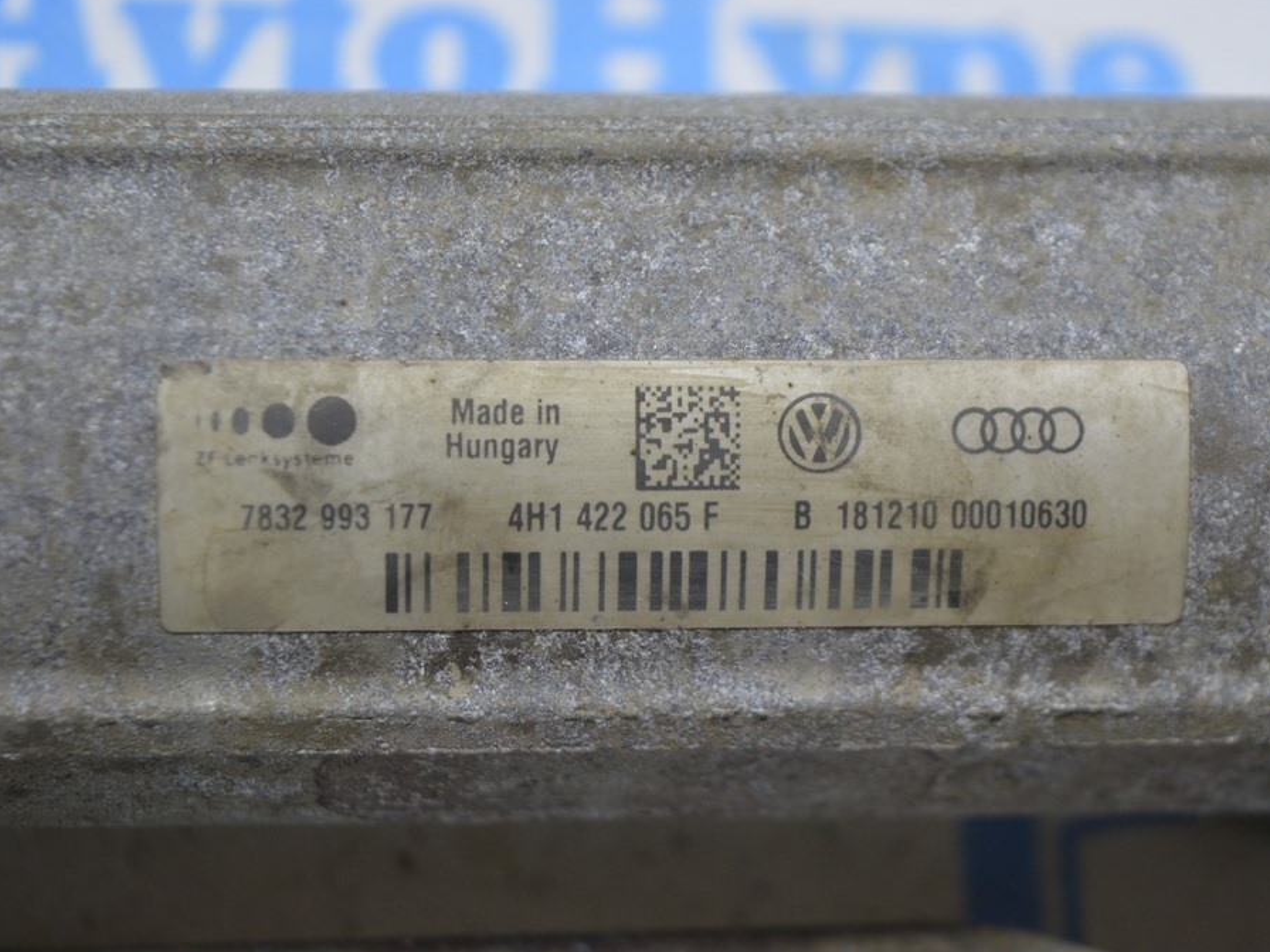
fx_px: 3322
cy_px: 472
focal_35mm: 91
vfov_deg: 16.3
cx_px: 678
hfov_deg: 21.6
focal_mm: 55
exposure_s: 1/60
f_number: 5.6
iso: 800
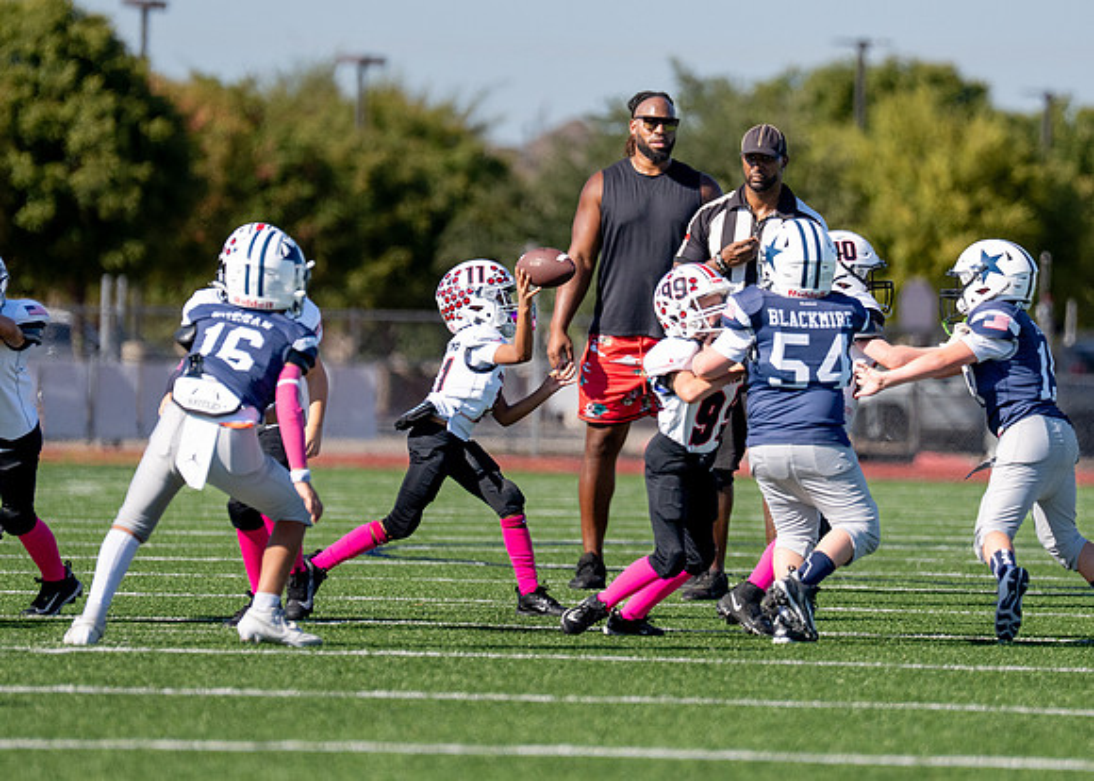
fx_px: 11840
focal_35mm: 381
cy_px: 274
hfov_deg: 5.3
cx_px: 578
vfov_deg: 3.8
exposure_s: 1/6400
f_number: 2.8
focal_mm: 200
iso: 320
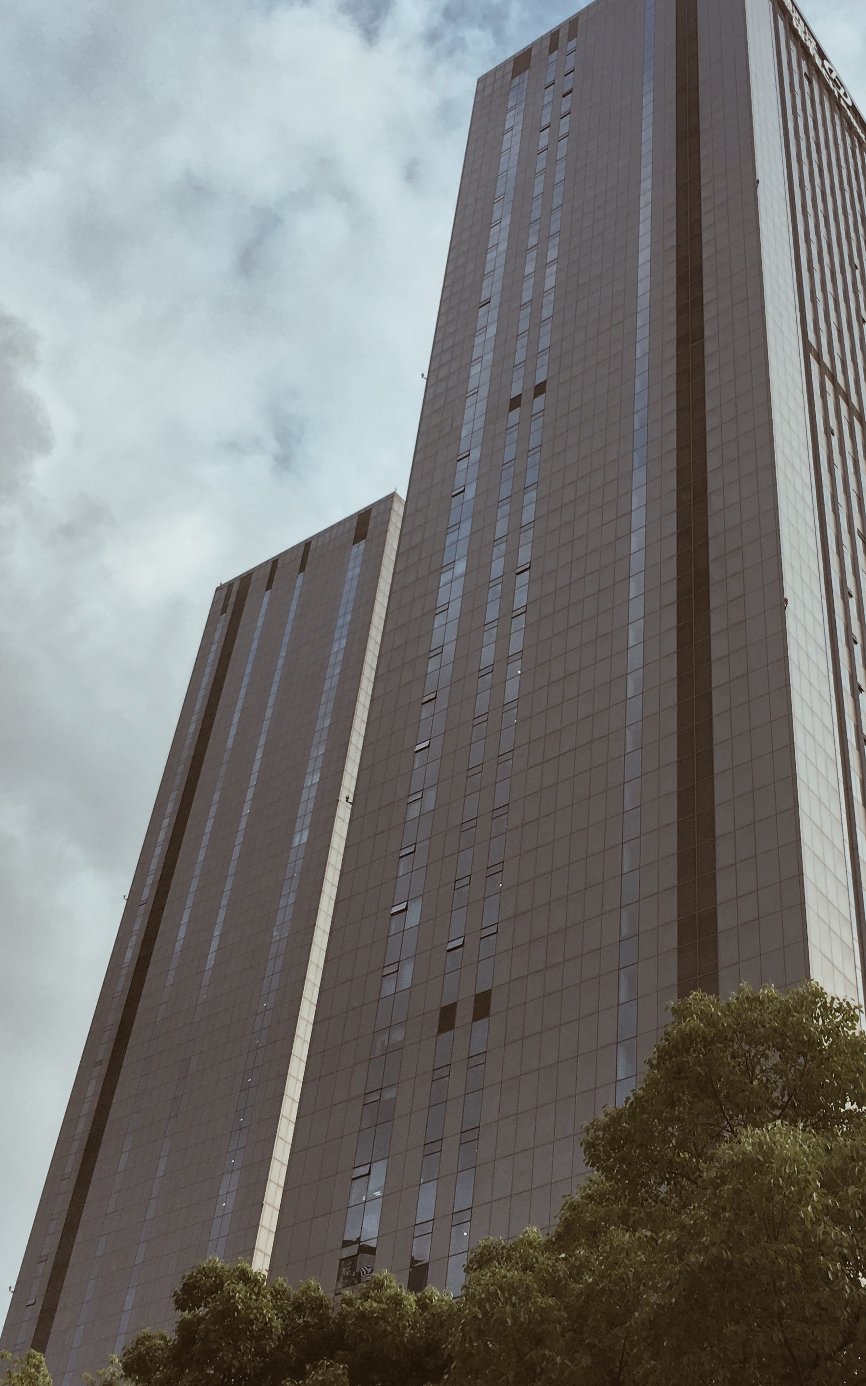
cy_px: 681
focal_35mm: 43
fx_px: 1623
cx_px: 615
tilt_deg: +44.0
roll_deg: -3.9
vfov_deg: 46.2
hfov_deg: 29.5
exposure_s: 1/126
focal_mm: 4.15
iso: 25
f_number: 2.2
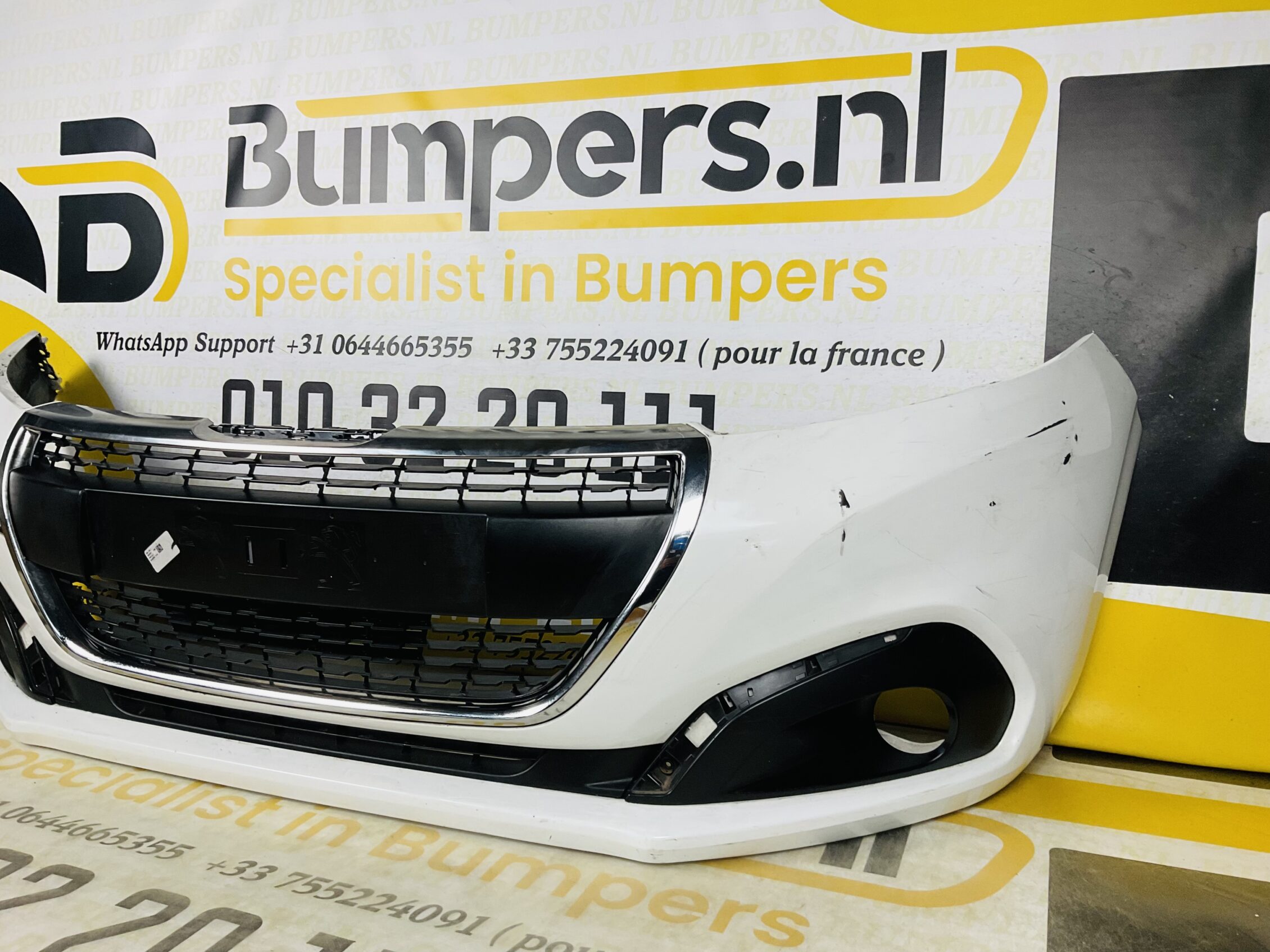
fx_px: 1064
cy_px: 476
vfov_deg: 48.2
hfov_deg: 61.7
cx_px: 635
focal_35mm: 29
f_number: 1.8
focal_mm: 3
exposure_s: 1/50
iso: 50
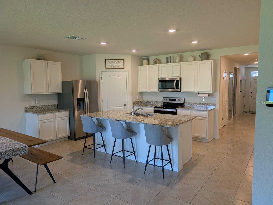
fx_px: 190
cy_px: 102
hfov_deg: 71.5
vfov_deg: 56.9
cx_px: 136
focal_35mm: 24
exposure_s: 1/122
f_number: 1.68
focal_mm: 6.9
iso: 22
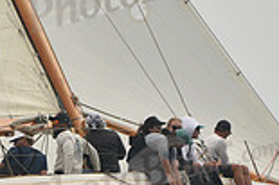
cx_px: -65
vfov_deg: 1.8
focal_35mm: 749
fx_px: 5799
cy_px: 105
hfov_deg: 2.8
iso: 250
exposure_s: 1/500
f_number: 5.6
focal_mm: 200
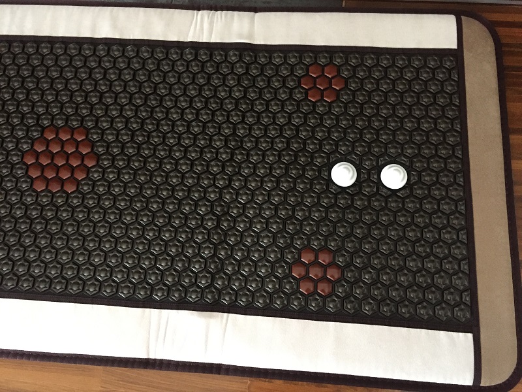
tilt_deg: -75.2
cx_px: 261
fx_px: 437
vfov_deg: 48.2
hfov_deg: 61.7
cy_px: 196
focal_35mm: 29
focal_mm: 4.15
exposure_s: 1/25
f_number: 2.2
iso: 250
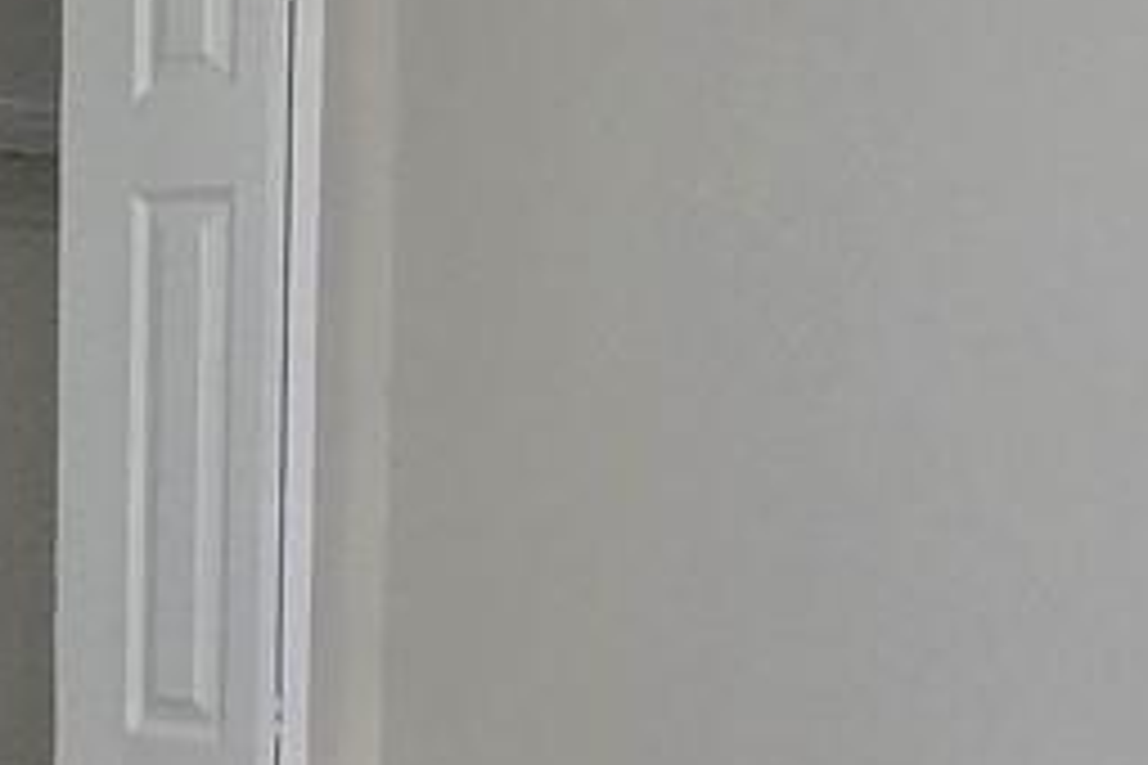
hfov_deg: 23.0
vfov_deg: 15.7
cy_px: 828
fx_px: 2710
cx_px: 14
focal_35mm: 85
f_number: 2.2
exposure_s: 1/60
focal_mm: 1.7
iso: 400
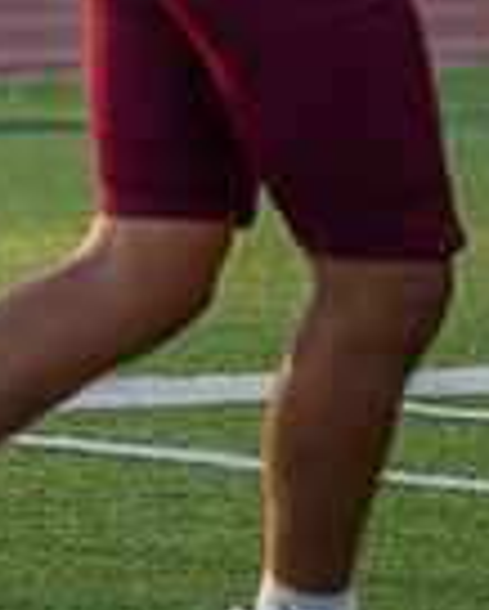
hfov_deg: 2.1
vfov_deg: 2.7
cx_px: -583
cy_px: -353
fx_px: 13011
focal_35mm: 720
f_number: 2.8
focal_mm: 152
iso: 320
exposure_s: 1/800
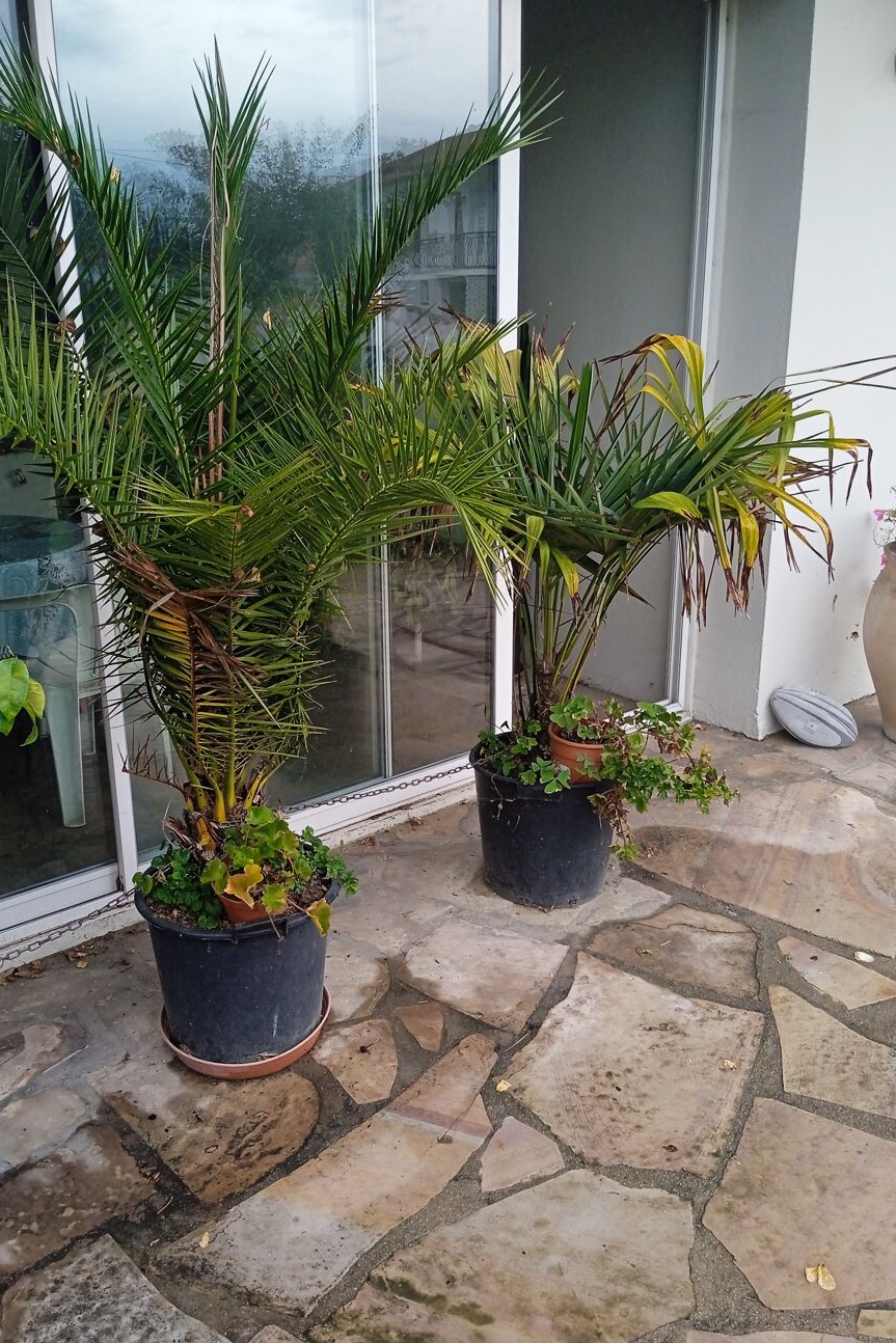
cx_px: 406
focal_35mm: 30
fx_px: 1120
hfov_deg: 43.6
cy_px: 677
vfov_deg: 61.9
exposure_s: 1/100
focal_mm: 3.43
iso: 156
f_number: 2.2
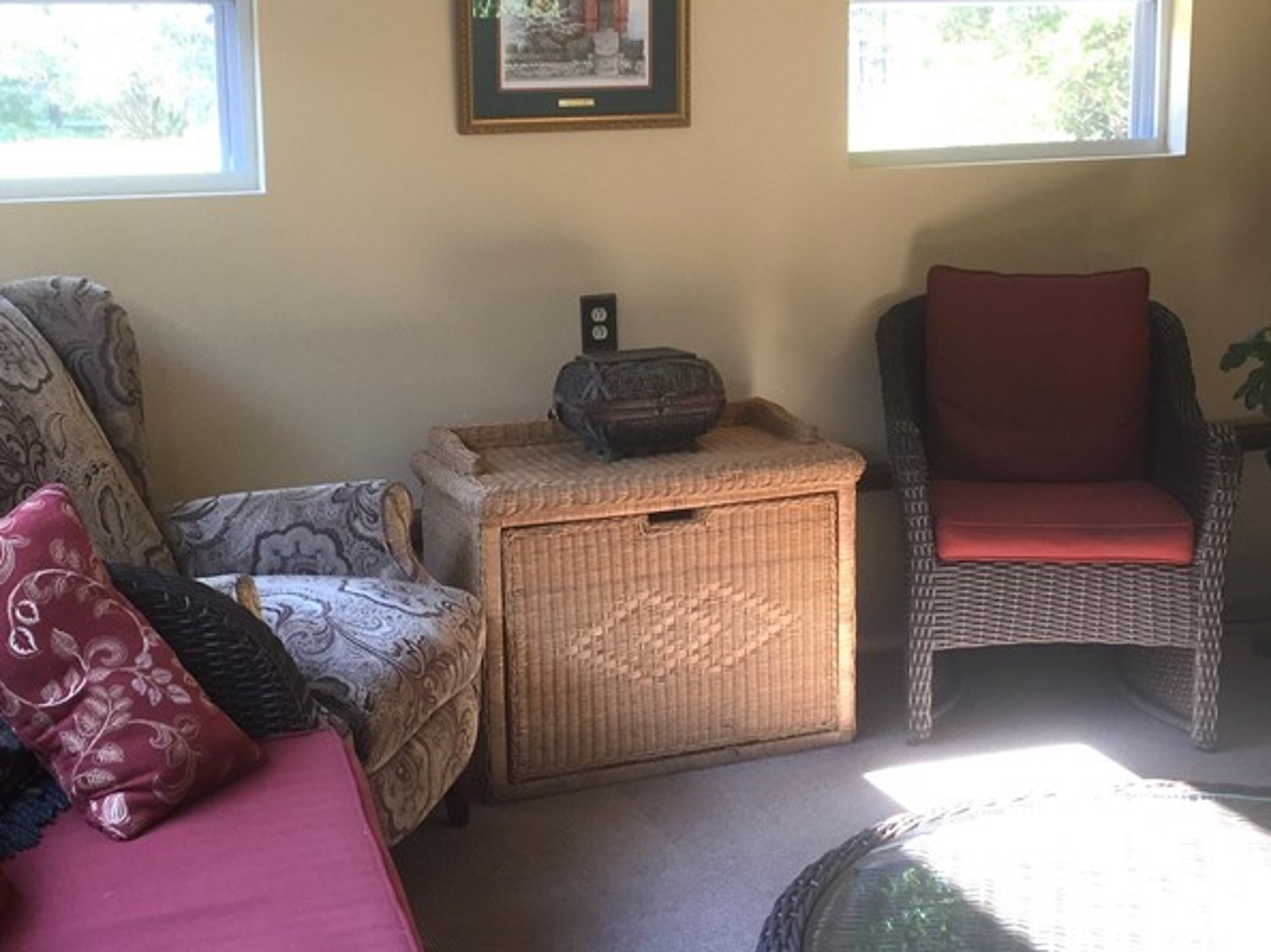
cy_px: 387
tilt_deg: -7.1
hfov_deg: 38.2
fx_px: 1835
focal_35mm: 50
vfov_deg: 29.0
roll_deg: +0.4
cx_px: 614
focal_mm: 4.15
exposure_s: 1/60
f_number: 2.2
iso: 40
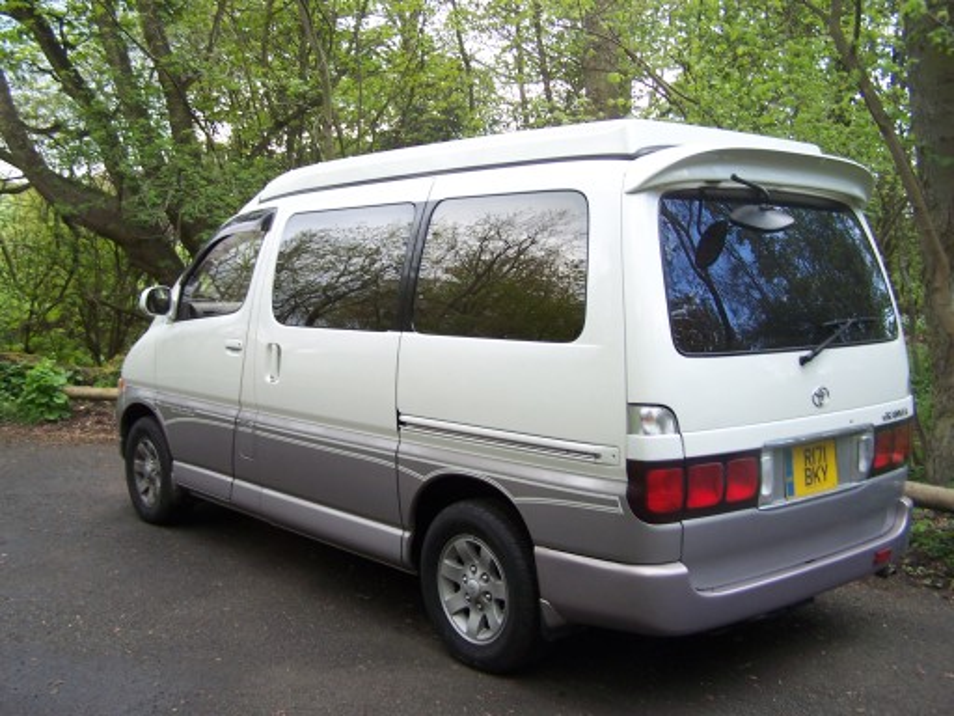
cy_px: 358
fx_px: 1047
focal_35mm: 38
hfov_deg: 49.0
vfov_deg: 37.7
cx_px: 477
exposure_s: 1/60
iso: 80
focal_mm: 6.3
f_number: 2.8
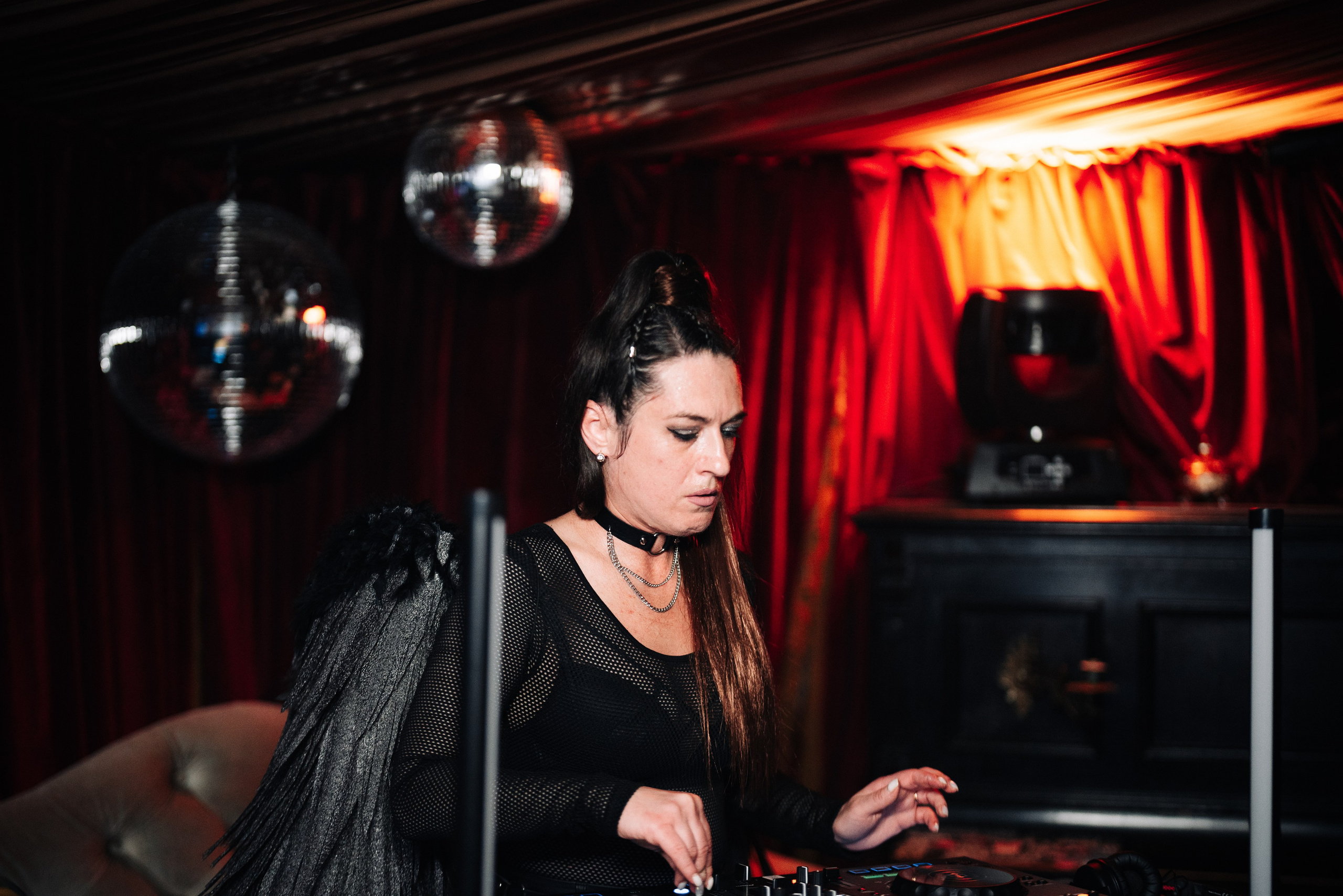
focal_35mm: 50
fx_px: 1865
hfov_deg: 39.6
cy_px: 448
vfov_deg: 27.0
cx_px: 672
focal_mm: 50
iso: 1600
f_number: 1.2
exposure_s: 1/500
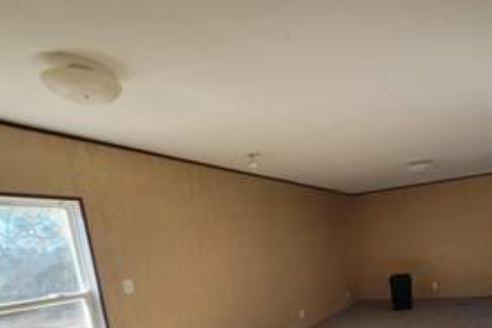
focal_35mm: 23
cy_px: 289
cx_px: 373
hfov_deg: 70.6
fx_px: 314
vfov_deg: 49.7
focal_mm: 2.2
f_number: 2.2
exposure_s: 1/60
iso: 64
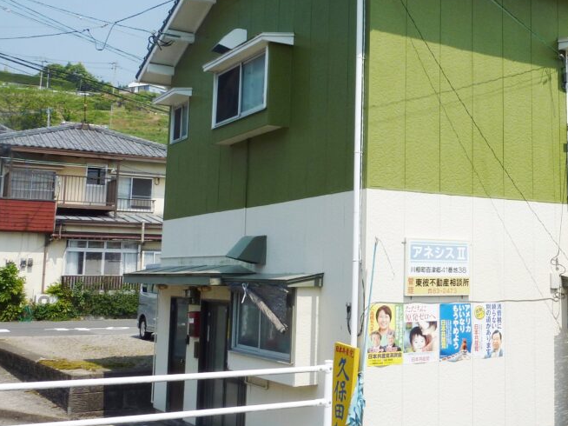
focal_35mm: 47
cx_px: 442
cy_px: 157
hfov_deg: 39.1
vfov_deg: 30.7
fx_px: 771
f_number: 5.6
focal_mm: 5
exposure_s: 1/500
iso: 80
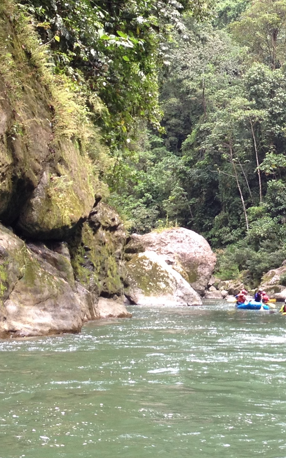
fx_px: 1147
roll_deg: -3.5
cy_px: 161
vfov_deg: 22.5
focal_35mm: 92
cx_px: 326
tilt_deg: +2.7
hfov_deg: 13.9
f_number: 2.4
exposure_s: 1/221
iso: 50
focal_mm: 4.28
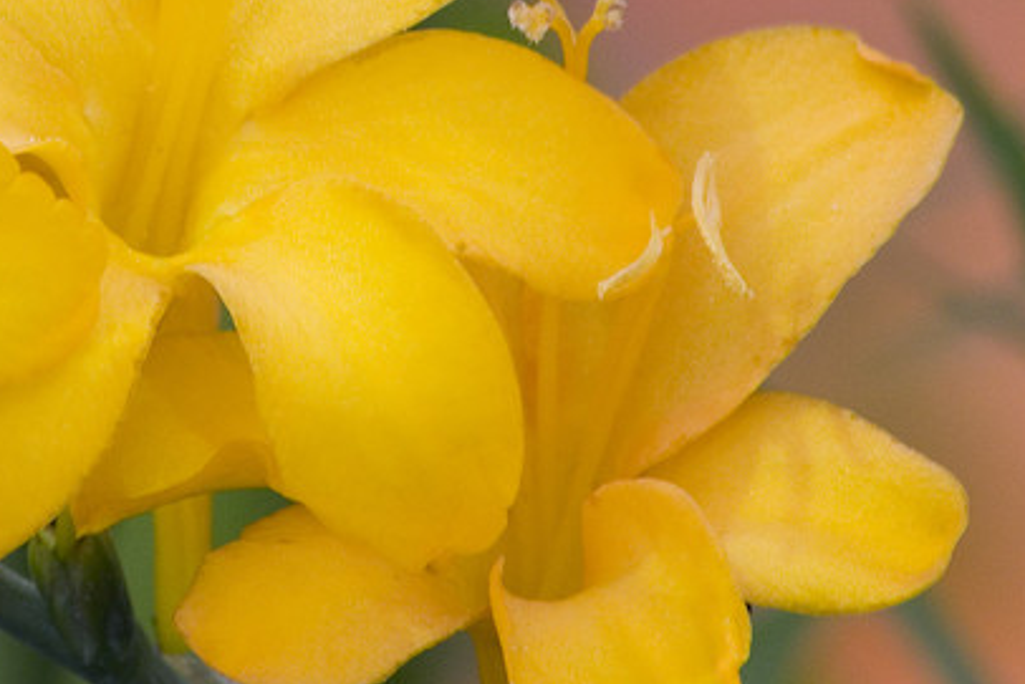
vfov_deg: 1.7
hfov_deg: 2.6
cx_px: -18
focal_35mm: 795
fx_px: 22642
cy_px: 37
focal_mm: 210
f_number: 11
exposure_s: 1/4
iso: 200
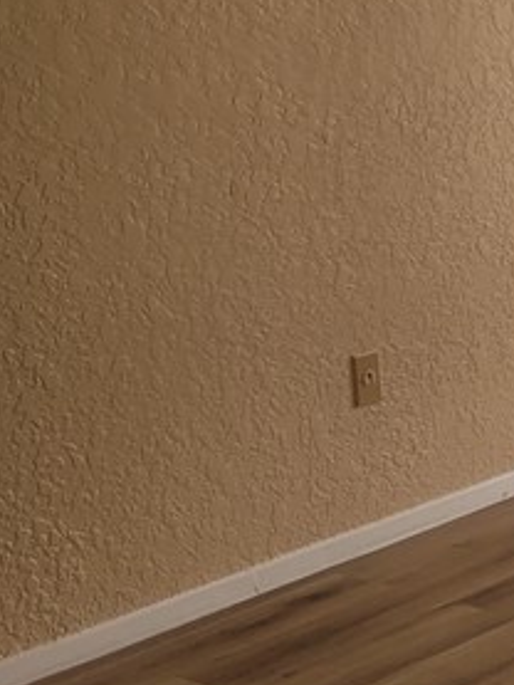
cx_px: 907
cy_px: 124
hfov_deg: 13.8
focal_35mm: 96
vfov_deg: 20.2
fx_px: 1899
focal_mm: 5.4
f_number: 1.8
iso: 40
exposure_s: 1/120
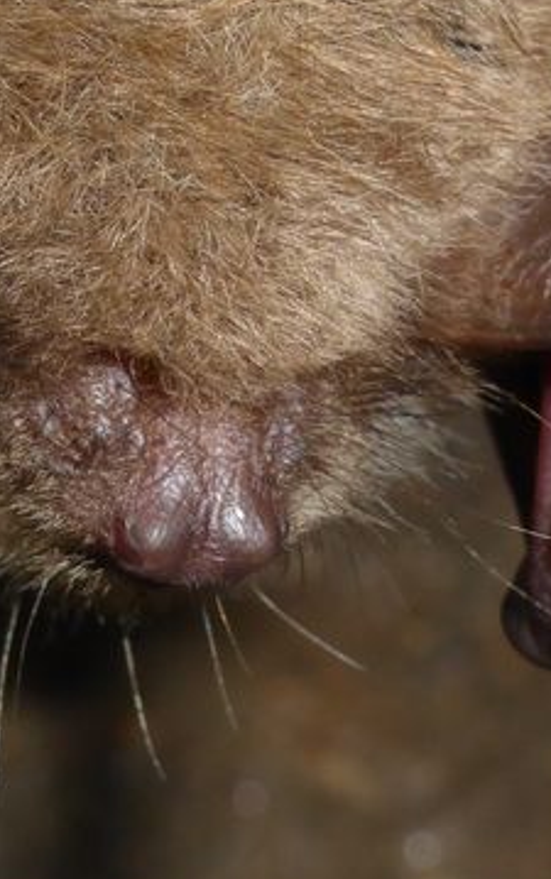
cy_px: 126
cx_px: -5
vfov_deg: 13.5
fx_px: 3693
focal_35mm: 154
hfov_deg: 8.5
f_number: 4.7
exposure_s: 1/20
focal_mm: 10.3
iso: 100
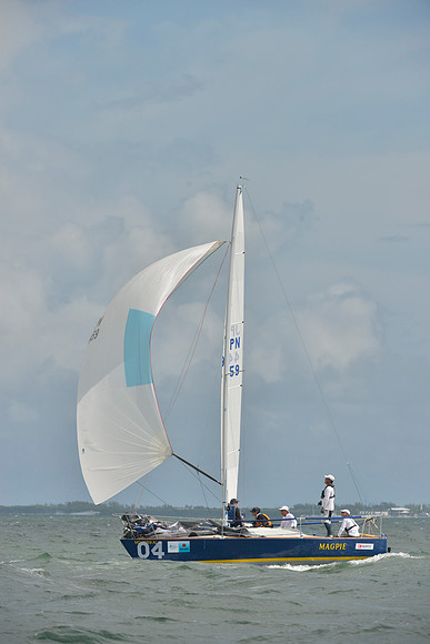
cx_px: 215
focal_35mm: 250
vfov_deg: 8.2
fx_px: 4476
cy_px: 322
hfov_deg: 5.5
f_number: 9
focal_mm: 250
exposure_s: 1/1250
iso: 280
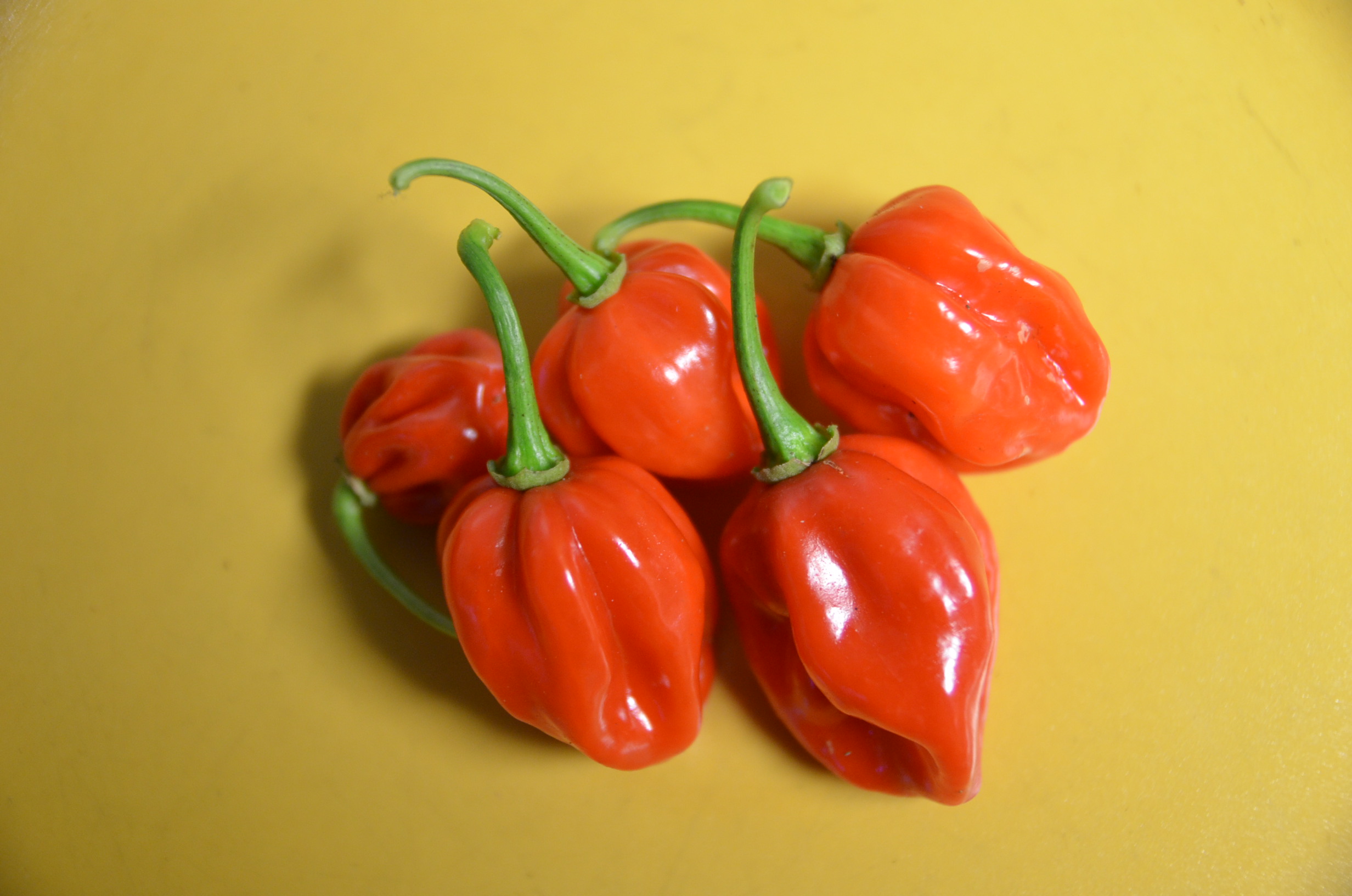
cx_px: 676
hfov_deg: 39.0
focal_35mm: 51
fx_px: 1911
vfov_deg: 26.4
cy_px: 448
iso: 800
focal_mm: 34
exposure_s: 1/30
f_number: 2.8
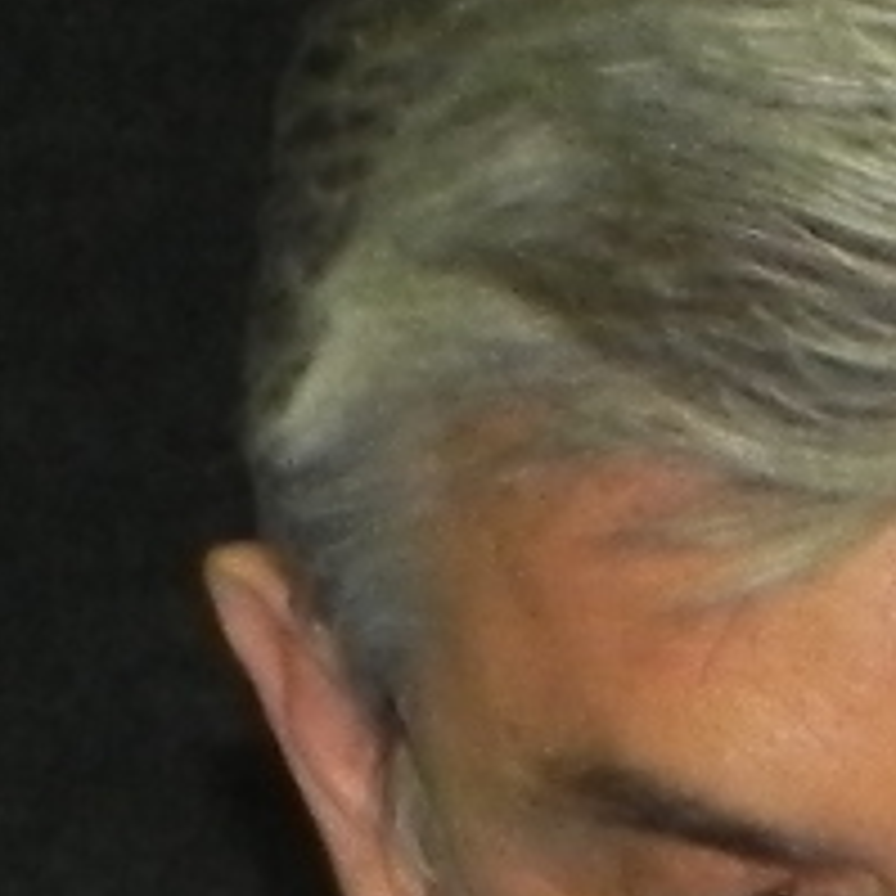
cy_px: 2053
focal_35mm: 774
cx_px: 2634
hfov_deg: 2.2
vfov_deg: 2.3
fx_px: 22666
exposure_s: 1/30
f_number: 4
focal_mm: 15.1
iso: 229
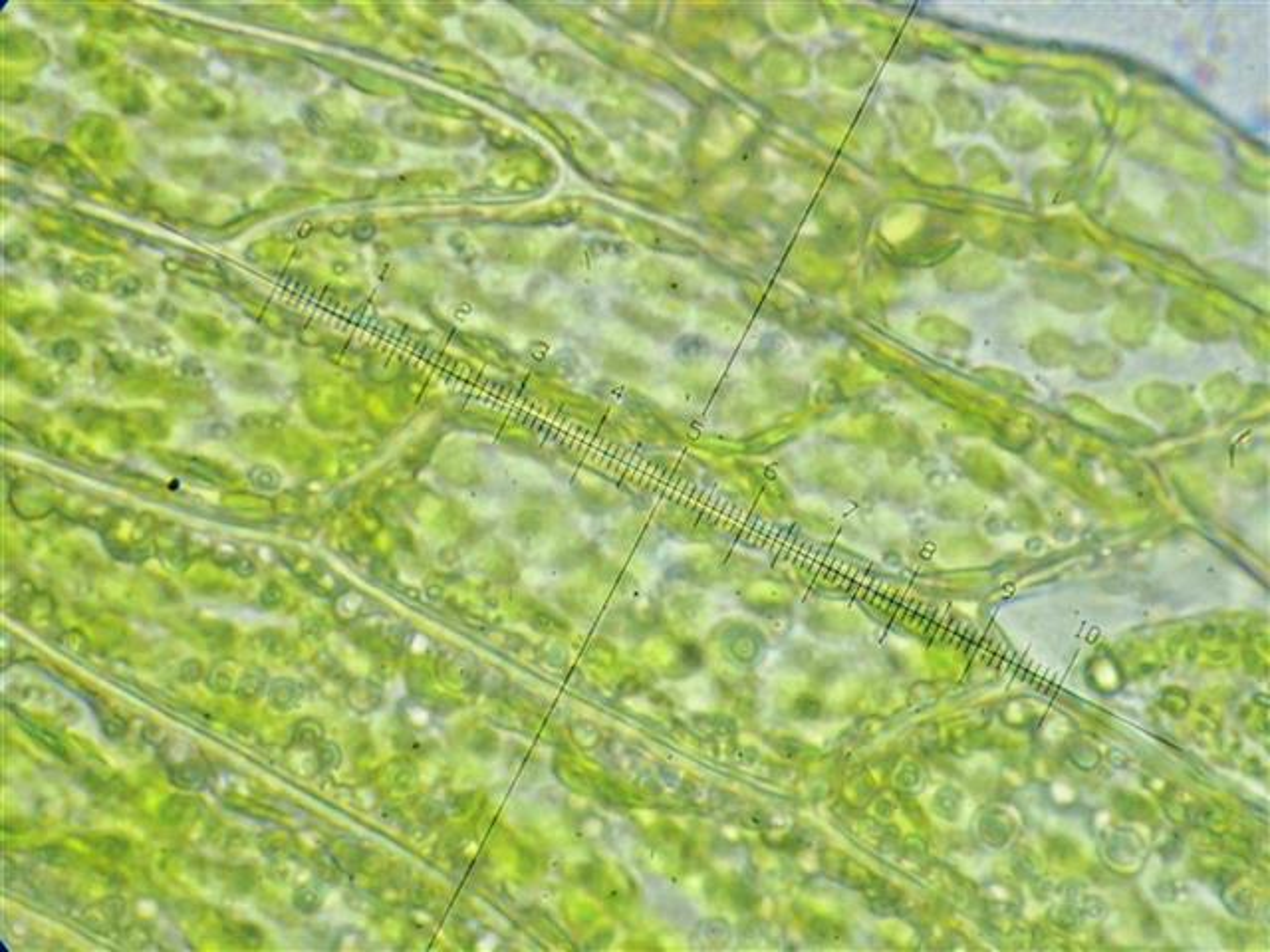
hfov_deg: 33.8
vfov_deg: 25.7
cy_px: 476
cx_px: 635
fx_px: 2091
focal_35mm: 57
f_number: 3.5
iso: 640
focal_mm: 10.29
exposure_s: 1/50
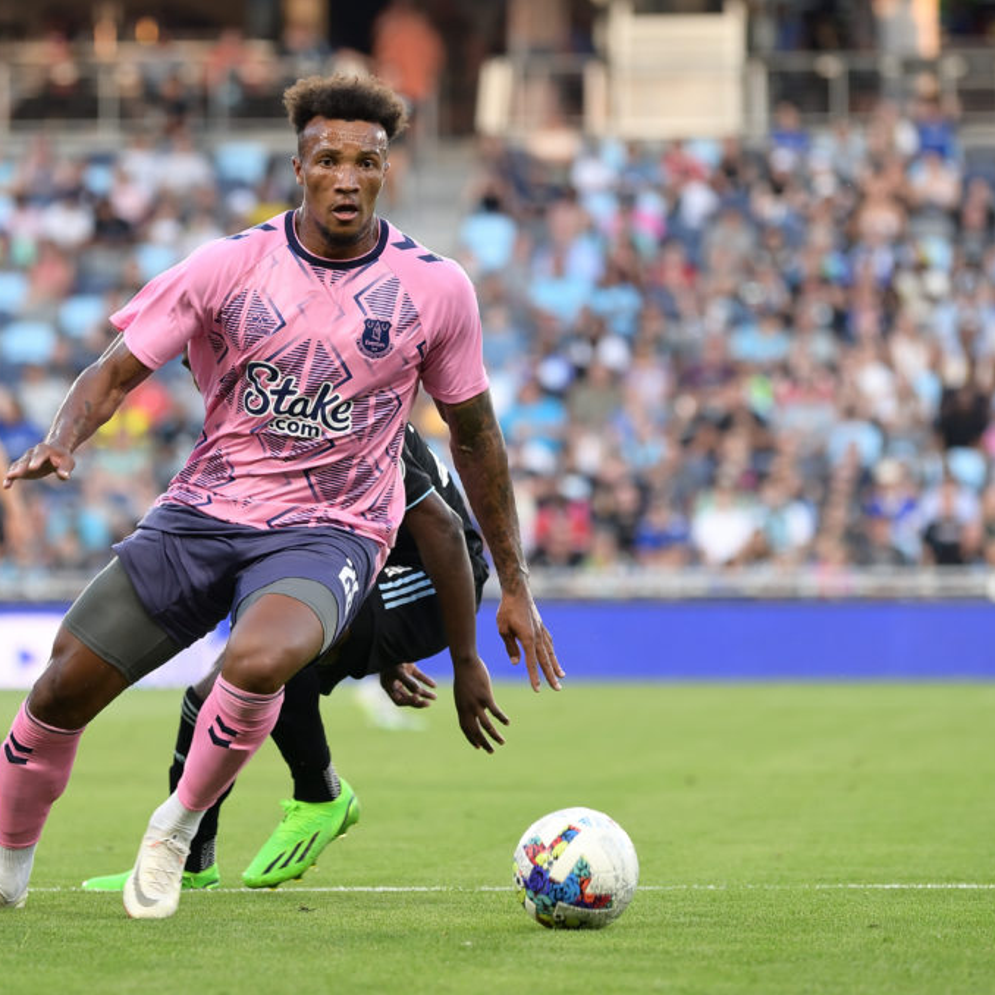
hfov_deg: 8.8
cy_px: 500
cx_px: 273
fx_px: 6471
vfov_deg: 8.8
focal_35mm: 199
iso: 800
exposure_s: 1/800
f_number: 2.8
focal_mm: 155
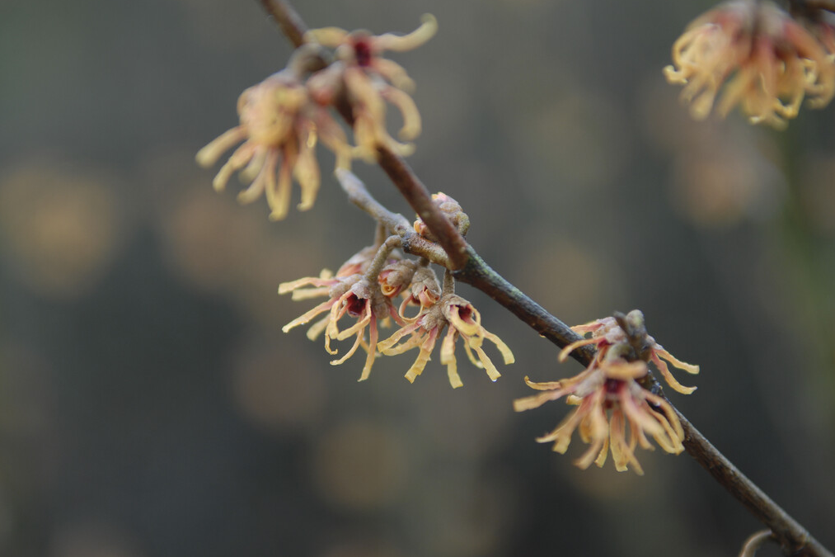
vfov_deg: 16.4
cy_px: 277
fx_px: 1936
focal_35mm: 84
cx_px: 415
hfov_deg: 24.3
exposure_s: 1/100
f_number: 2.8
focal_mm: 55
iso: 160
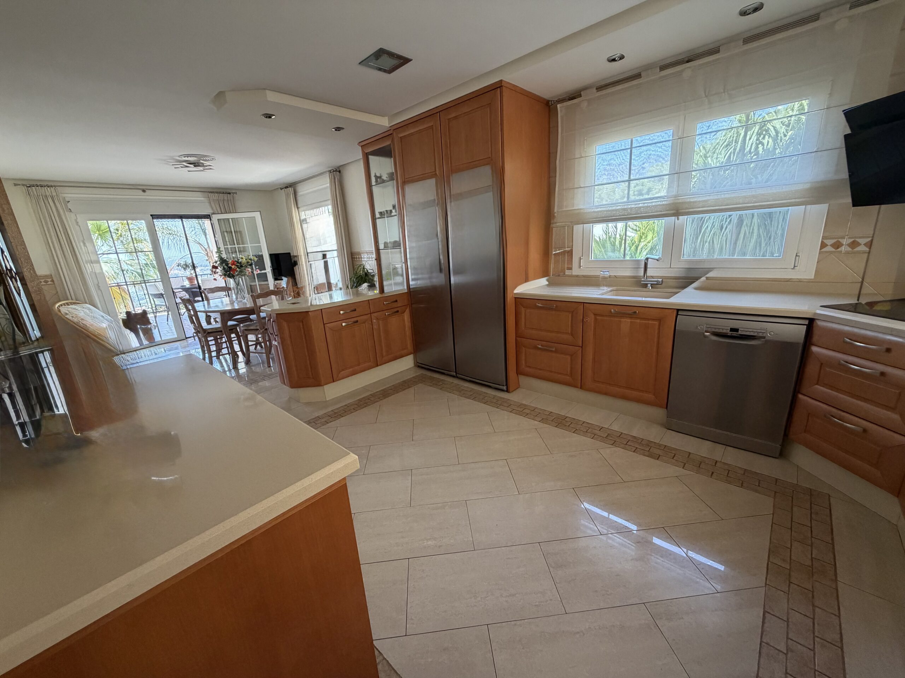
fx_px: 366
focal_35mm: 14
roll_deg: +4.7
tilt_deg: -14.8
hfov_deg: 102.1
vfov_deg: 85.7
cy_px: 339
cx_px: 452
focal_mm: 2.22
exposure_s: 1/121
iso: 320
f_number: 2.2
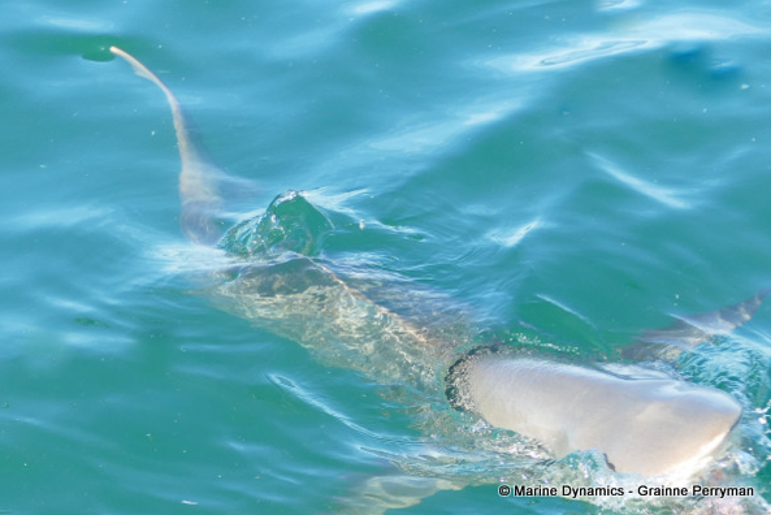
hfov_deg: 22.4
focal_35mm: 91
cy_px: 256
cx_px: 385
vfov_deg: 15.0
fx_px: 1950
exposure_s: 1/400
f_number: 3.8
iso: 125
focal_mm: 32.65
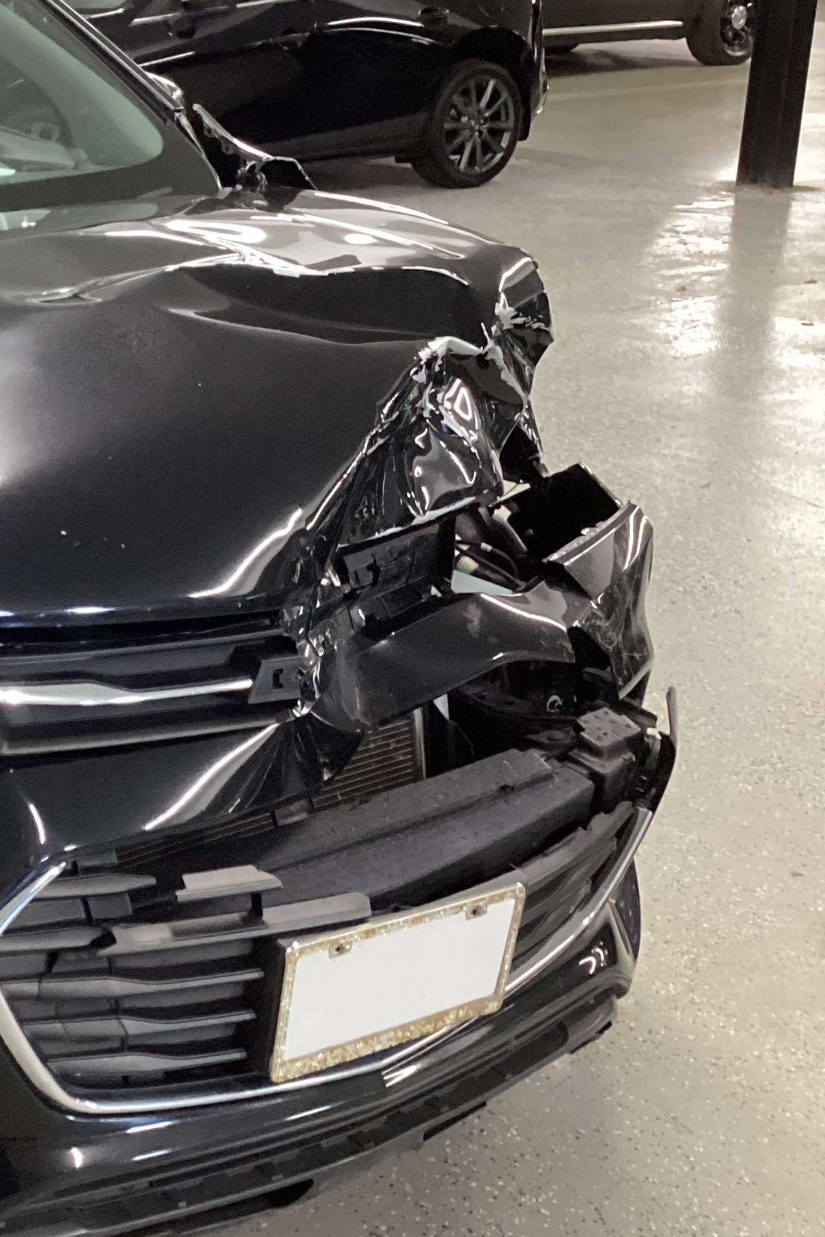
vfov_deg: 36.2
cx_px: -186
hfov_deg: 22.5
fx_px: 1890
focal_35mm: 55
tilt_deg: -20.0
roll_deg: +1.0
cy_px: 528
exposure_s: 1/40
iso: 320
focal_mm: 3.3
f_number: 2.4
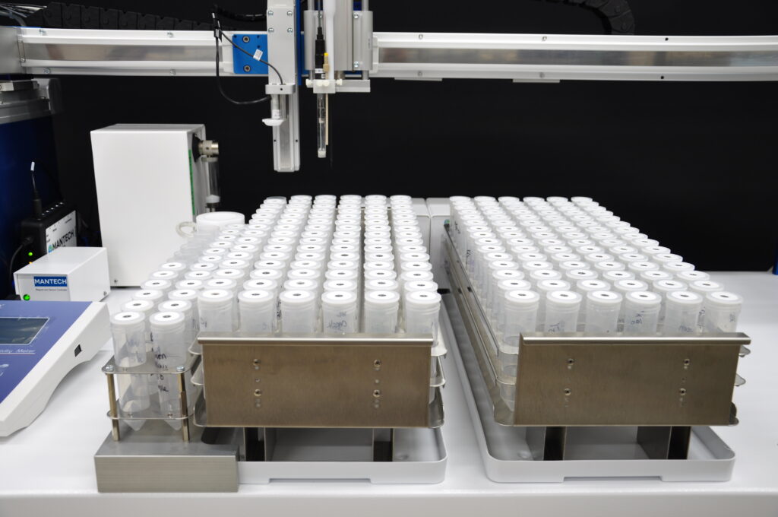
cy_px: 258
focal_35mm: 36
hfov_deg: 53.2
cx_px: 389
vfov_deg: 36.8
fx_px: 777
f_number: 5.6
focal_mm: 24
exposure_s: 1/6
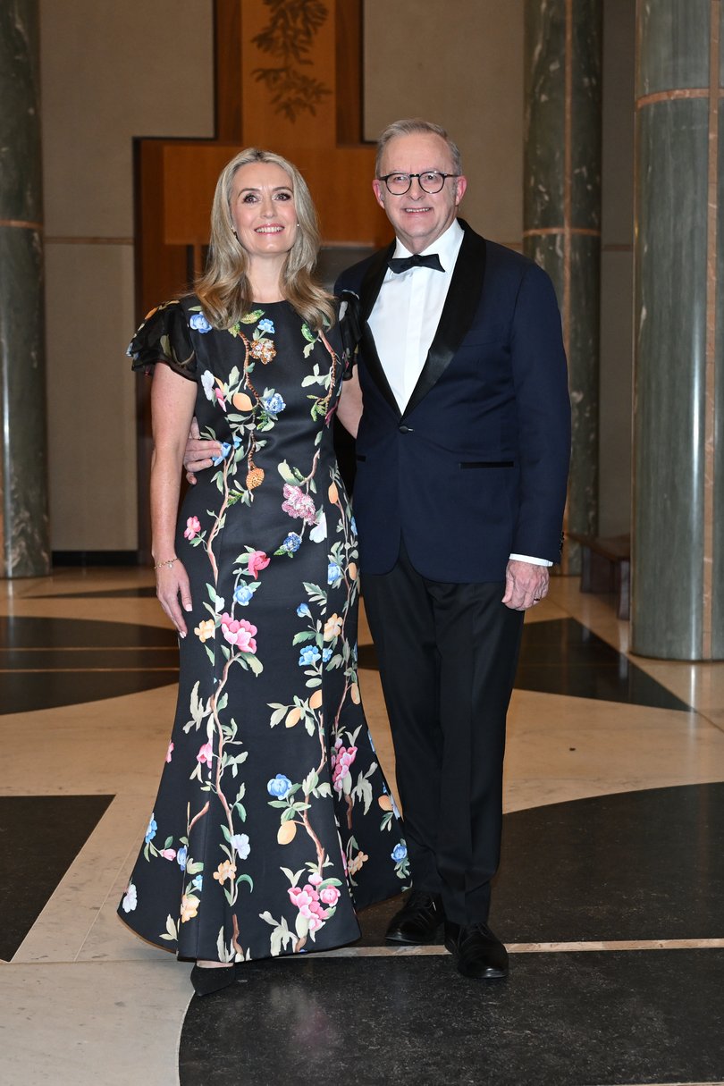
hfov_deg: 40.5
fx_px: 980
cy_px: 543
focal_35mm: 32
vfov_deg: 58.0
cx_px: 362
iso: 1000
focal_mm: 32.5
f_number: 3.2
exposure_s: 1/250
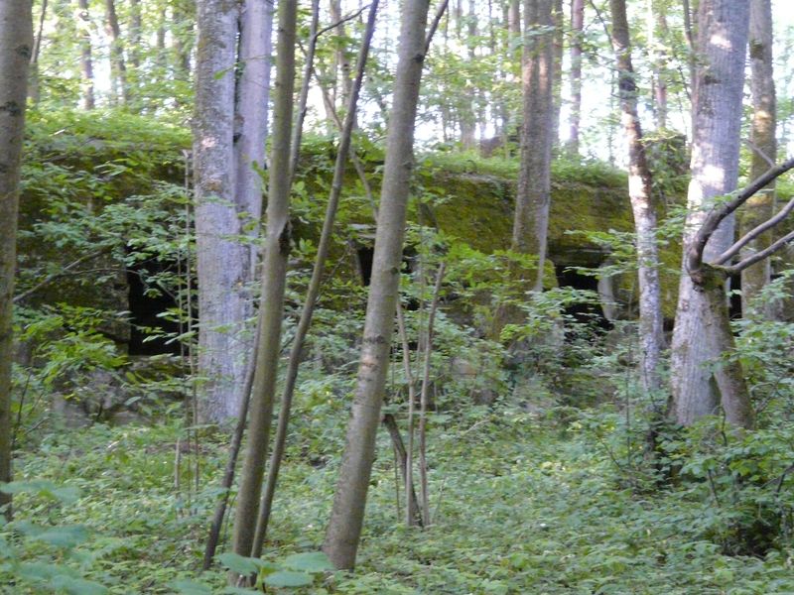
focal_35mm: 81
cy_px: 298
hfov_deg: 24.1
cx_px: 397
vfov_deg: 18.2
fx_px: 1858
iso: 800
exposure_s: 1/15
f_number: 3.2
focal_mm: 13.3
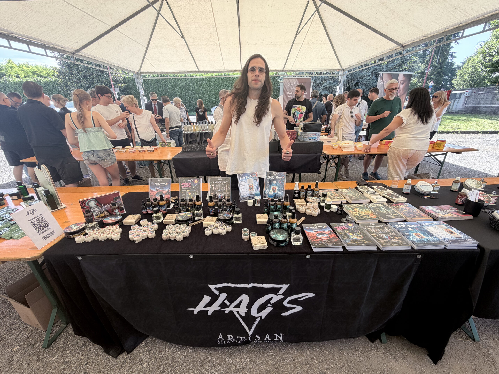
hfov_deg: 102.1
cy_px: 187
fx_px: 202
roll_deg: +2.2
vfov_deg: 85.7
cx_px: 250
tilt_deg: -22.6
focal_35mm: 14
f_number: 2.2
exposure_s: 1/128
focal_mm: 2.22
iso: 40
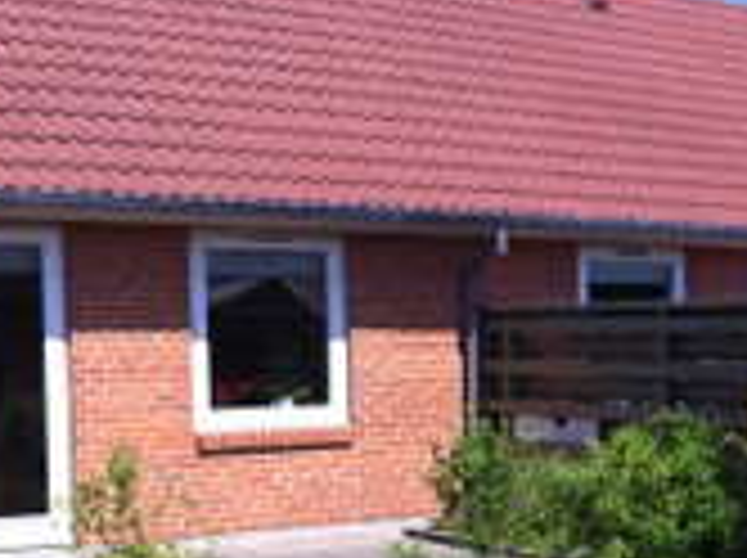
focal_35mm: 79
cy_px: 490
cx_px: 702
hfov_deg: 23.9
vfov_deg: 18.3
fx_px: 1702
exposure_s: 1/1117
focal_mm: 3.85
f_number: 2.8
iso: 80
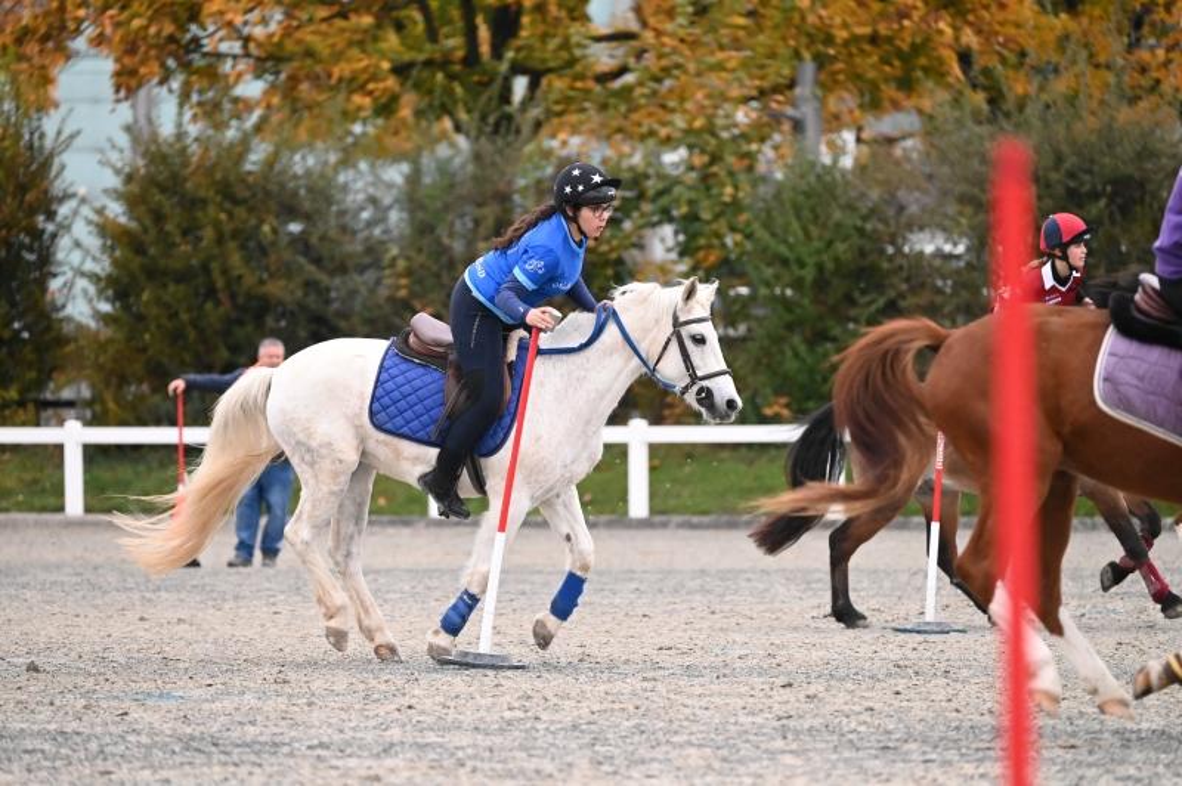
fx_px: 7873
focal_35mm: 240
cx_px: 591
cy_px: 393
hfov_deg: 8.6
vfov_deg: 5.7
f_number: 5.6
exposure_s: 1/1250
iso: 10000
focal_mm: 240
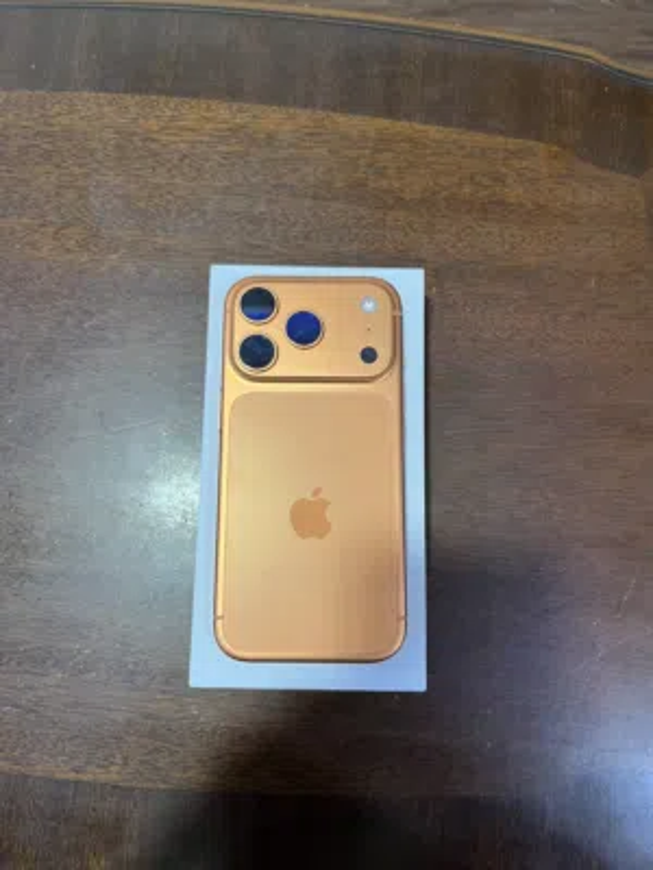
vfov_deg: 67.3
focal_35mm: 26
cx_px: 326
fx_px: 654
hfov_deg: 53.1
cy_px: 435
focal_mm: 5.1
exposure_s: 1/50
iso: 80
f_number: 1.6
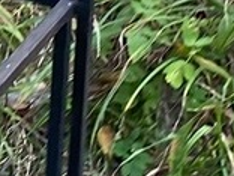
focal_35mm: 171
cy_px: -314
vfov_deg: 7.8
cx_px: -171
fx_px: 1156
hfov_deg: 10.9
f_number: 1.8
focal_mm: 4.25
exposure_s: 1/60
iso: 160
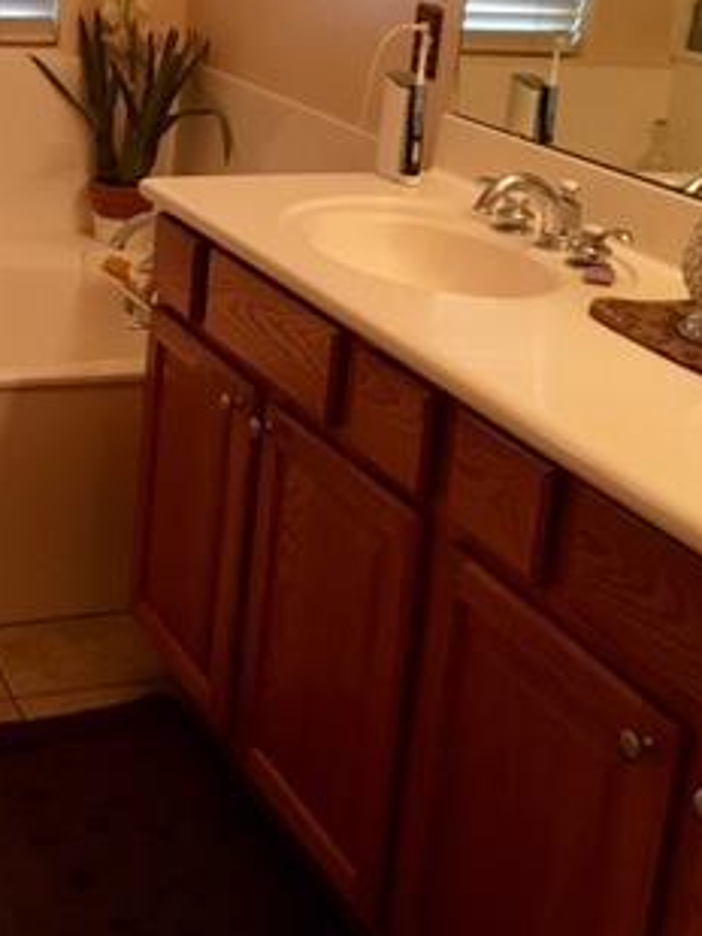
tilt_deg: -14.6
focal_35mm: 60
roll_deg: -2.9
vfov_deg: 31.7
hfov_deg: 23.8
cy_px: 264
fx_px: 1621
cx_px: 85
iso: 125
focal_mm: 4.15
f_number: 2.2
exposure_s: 1/30
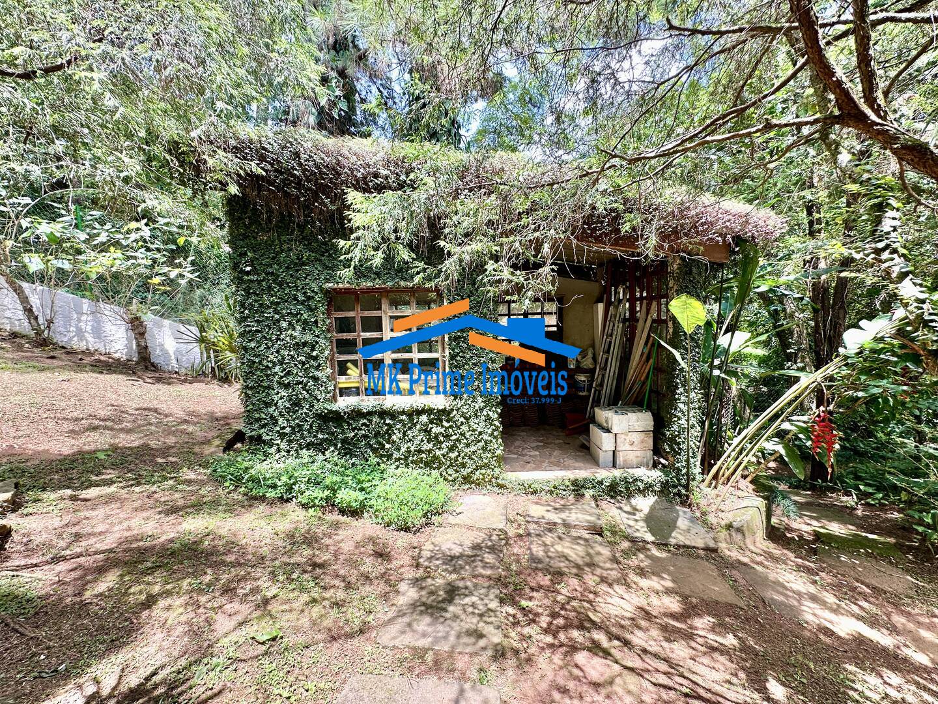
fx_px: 379
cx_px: 469
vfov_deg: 85.7
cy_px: 352
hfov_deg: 102.1
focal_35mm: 14
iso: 40
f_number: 2.2
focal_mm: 2.22
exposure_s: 1/99
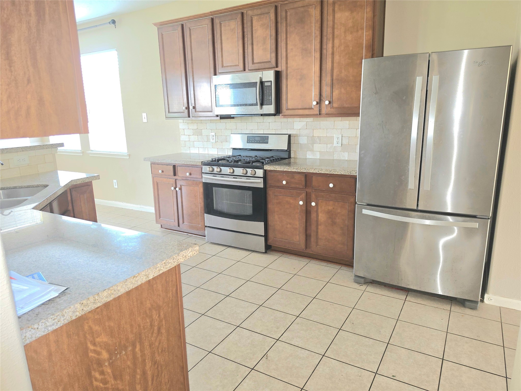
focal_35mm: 23
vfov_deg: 58.9
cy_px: 196
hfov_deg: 73.9
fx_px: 346
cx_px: 260
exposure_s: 1/15
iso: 160
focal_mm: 6.5
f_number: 1.4
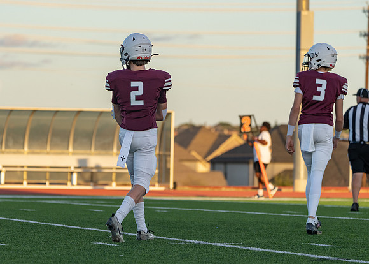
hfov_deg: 8.3
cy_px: 131
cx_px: 144
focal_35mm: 242
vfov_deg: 5.9
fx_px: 2537
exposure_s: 1/1250
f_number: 5.6
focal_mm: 203
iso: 1000
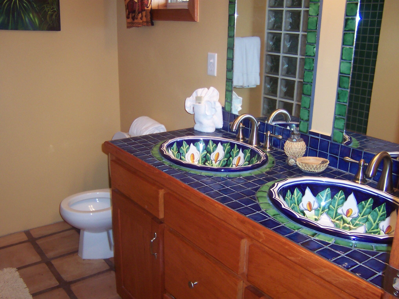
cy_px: 150
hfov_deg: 51.4
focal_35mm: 36
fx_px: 415
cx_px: 200
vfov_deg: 39.7
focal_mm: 5.6
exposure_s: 1/60
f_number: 2.4
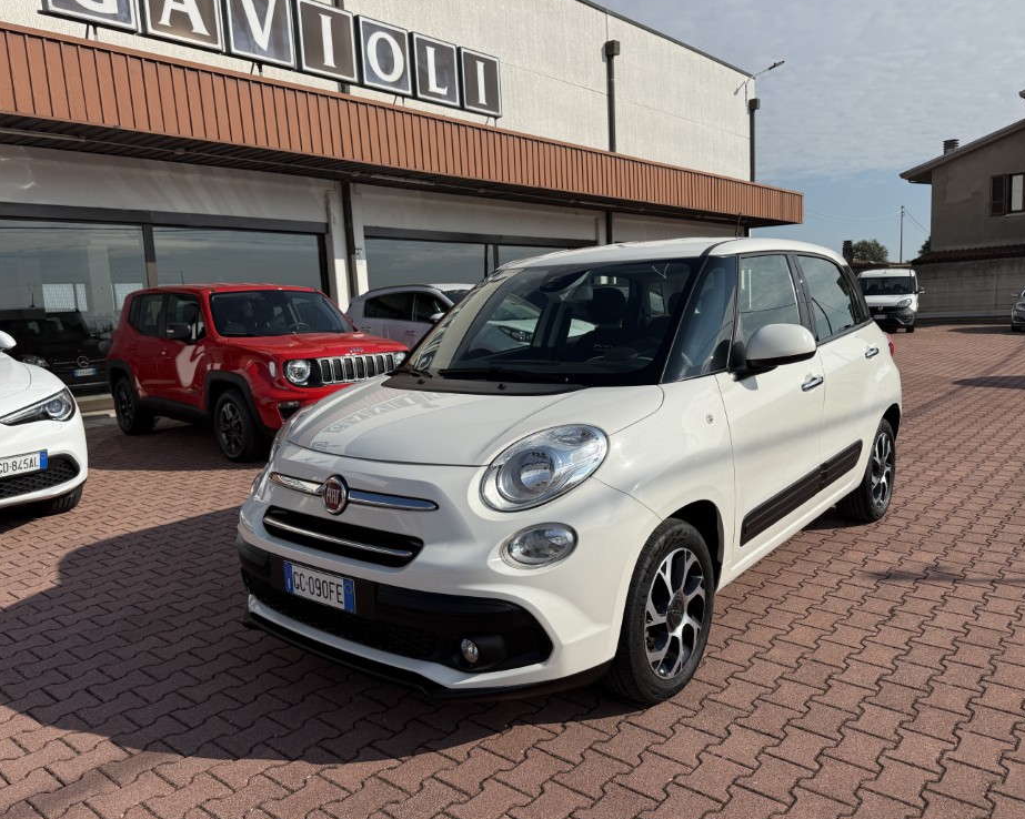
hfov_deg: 66.0
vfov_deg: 54.9
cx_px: 495
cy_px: 418
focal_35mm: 26
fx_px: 789
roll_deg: +3.2
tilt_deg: -6.9
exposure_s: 1/9091
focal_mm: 6.76
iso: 80
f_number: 1.78
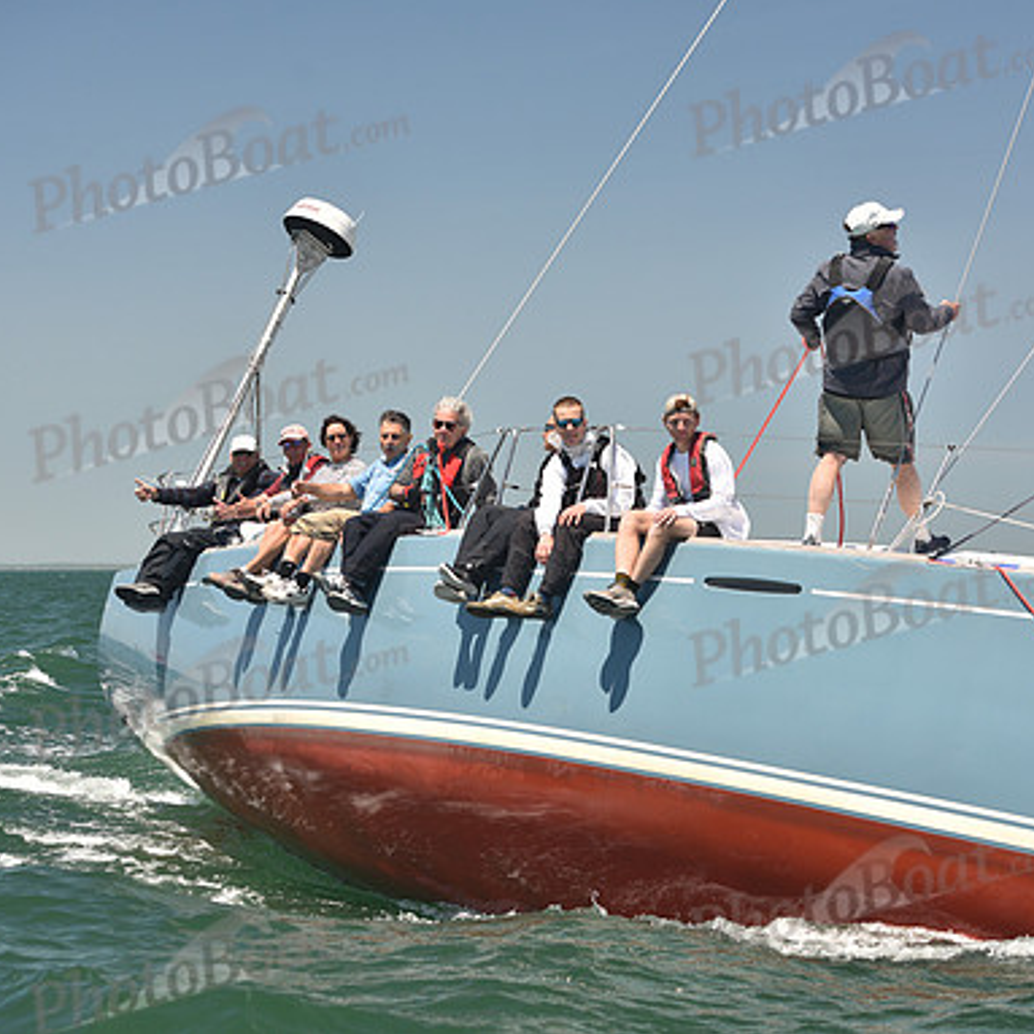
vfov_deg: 19.3
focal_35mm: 90
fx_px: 3042
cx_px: 551
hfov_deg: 19.3
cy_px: 514
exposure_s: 1/800
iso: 250
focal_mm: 70
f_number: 4.5
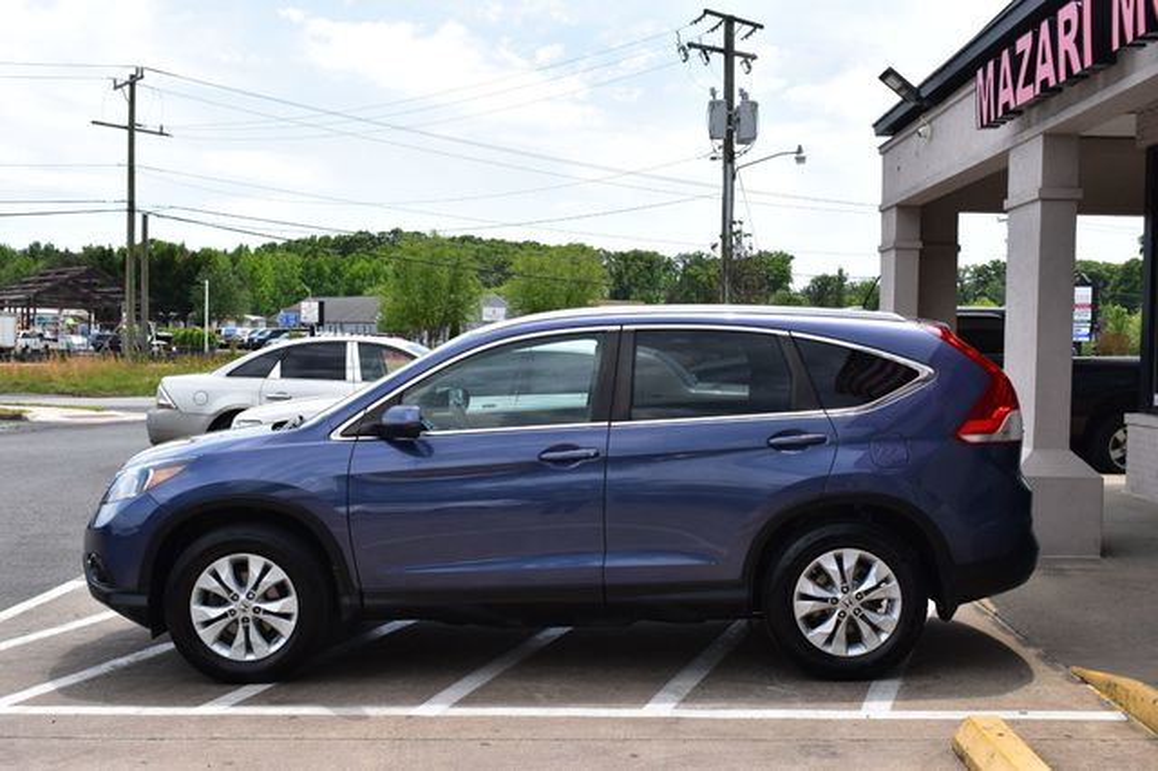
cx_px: 579
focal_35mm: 44
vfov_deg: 30.8
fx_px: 1398
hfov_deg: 45.0
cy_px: 386
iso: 400
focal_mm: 29
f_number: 11
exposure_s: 1/400
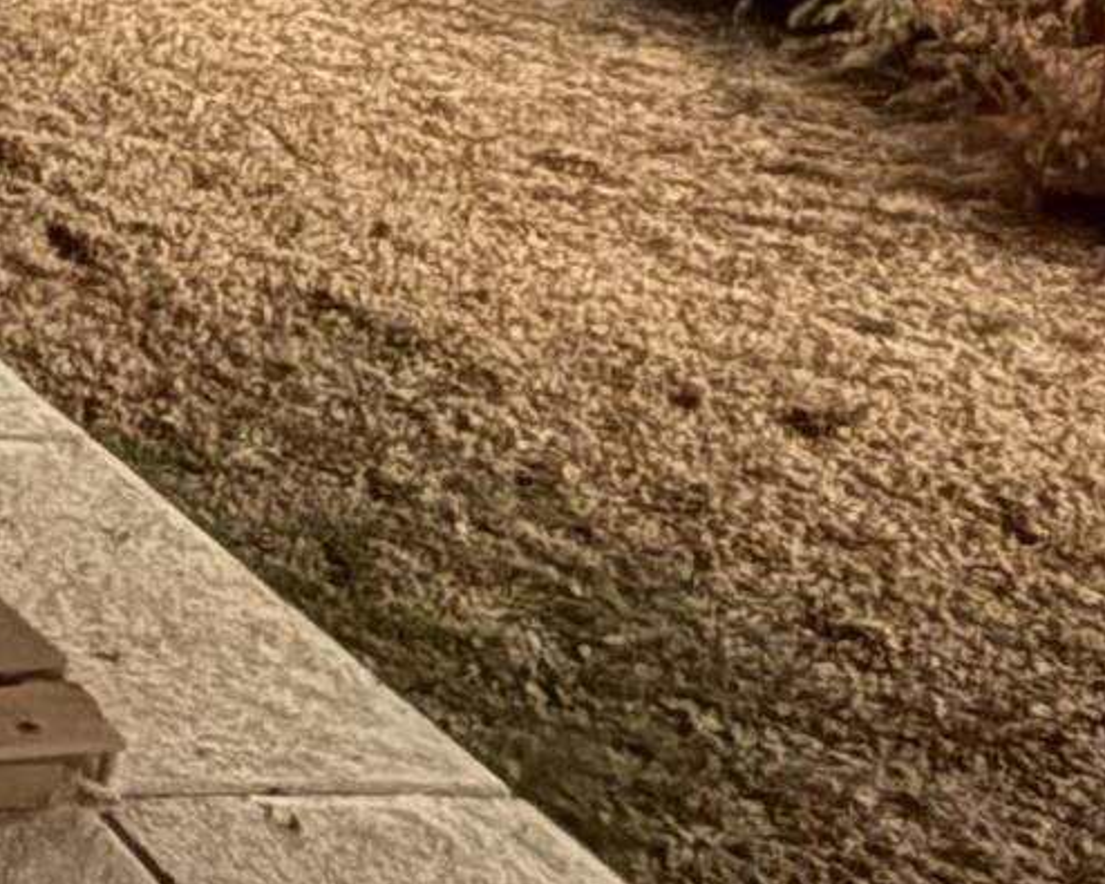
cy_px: -313
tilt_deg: -8.9
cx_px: -1121
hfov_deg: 16.9
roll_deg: -1.6
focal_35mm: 83
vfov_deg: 17.2
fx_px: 2714
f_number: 2.2
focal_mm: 2.22
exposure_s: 1/4
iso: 4000
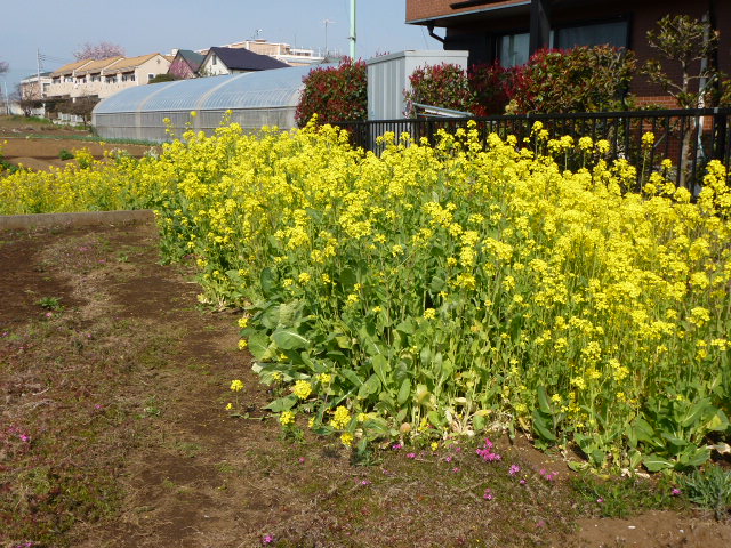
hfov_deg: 51.4
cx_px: 366
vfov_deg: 39.7
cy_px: 274
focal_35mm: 36
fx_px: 760
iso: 100
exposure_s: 1/800
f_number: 4
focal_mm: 6.4
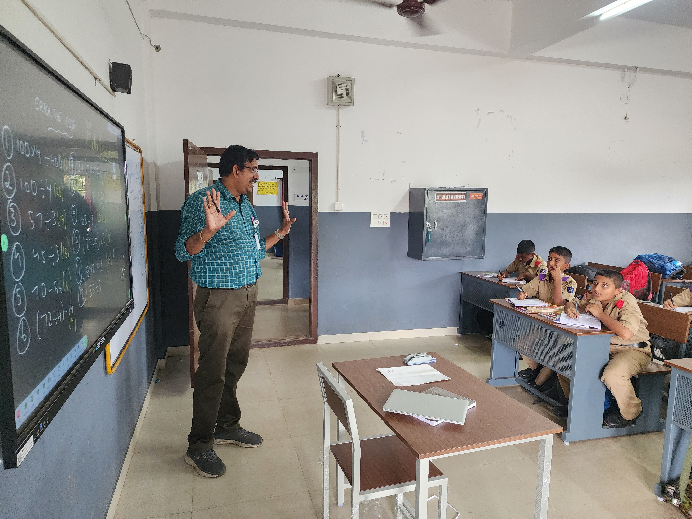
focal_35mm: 23
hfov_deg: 73.9
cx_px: 346
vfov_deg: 58.9
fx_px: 460
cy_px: 260
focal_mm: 6.4
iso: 640
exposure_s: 1/100
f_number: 1.8
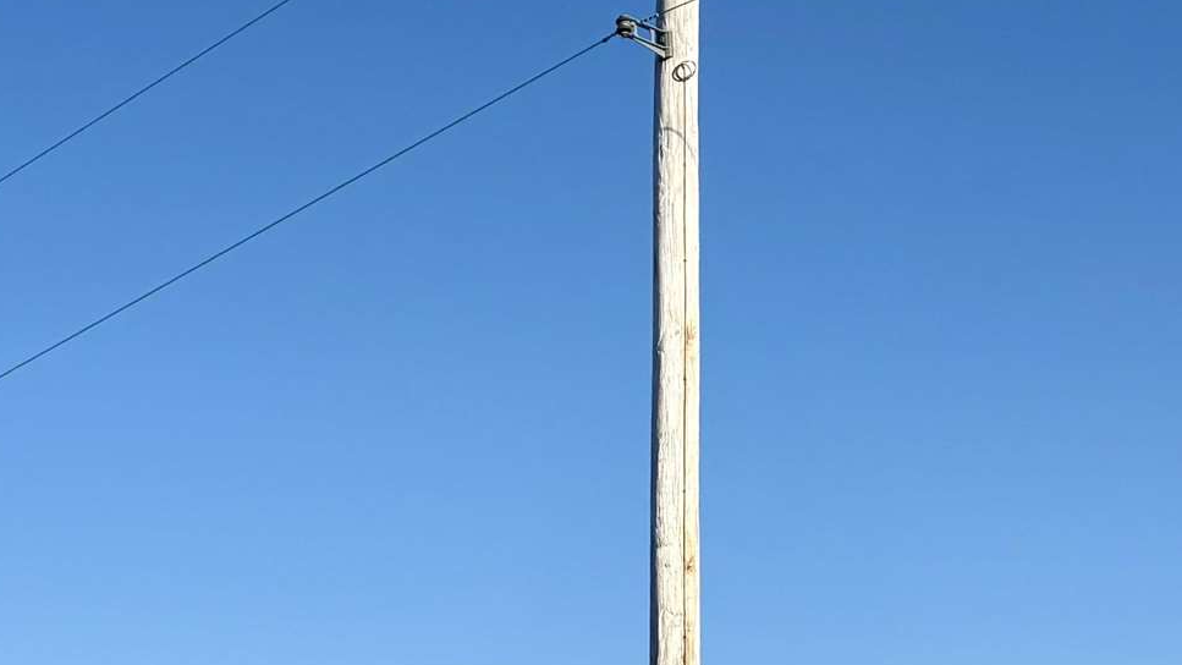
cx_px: -16
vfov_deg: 12.8
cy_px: 986
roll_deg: -0.1
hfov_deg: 22.7
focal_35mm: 90
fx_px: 2821
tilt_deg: -2.9
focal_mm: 5.96
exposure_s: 1/5348
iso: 50
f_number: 1.6
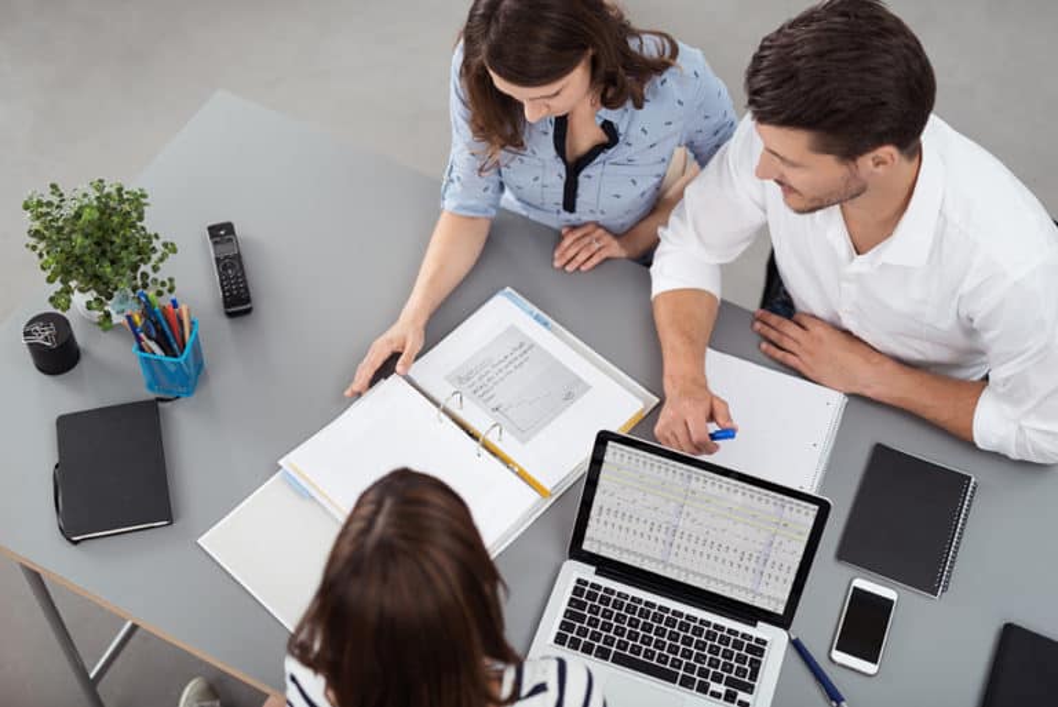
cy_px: 354
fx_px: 1470
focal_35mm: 50
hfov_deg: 39.6
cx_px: 529
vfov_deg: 27.0
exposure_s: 1/200
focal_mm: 50
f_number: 2
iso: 100
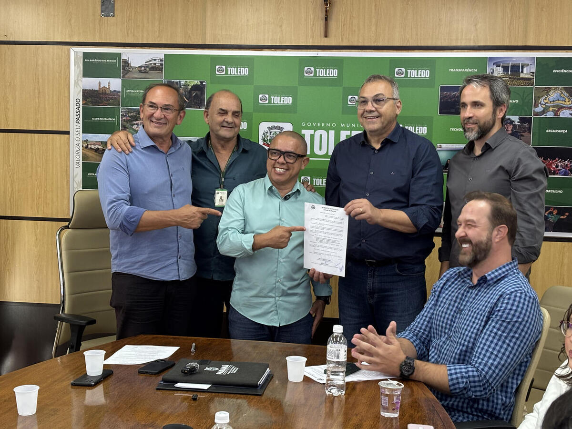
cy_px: 214
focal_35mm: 52
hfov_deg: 36.8
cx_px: 286
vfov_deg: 28.0
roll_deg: -1.2
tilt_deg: -4.5
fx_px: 859
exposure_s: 1/40
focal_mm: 5.96
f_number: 1.6
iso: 160
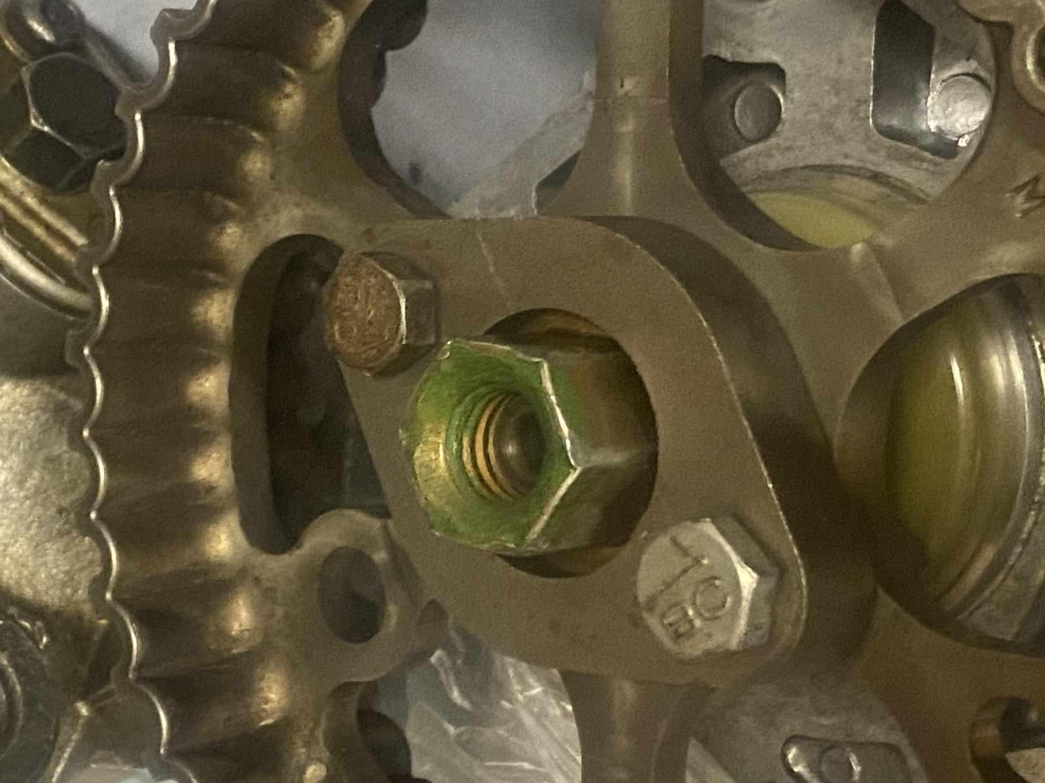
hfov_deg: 67.3
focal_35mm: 26
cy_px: 392
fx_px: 785
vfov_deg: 53.1
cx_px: 522
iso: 400
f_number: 1.8
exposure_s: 1/50
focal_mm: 4.2
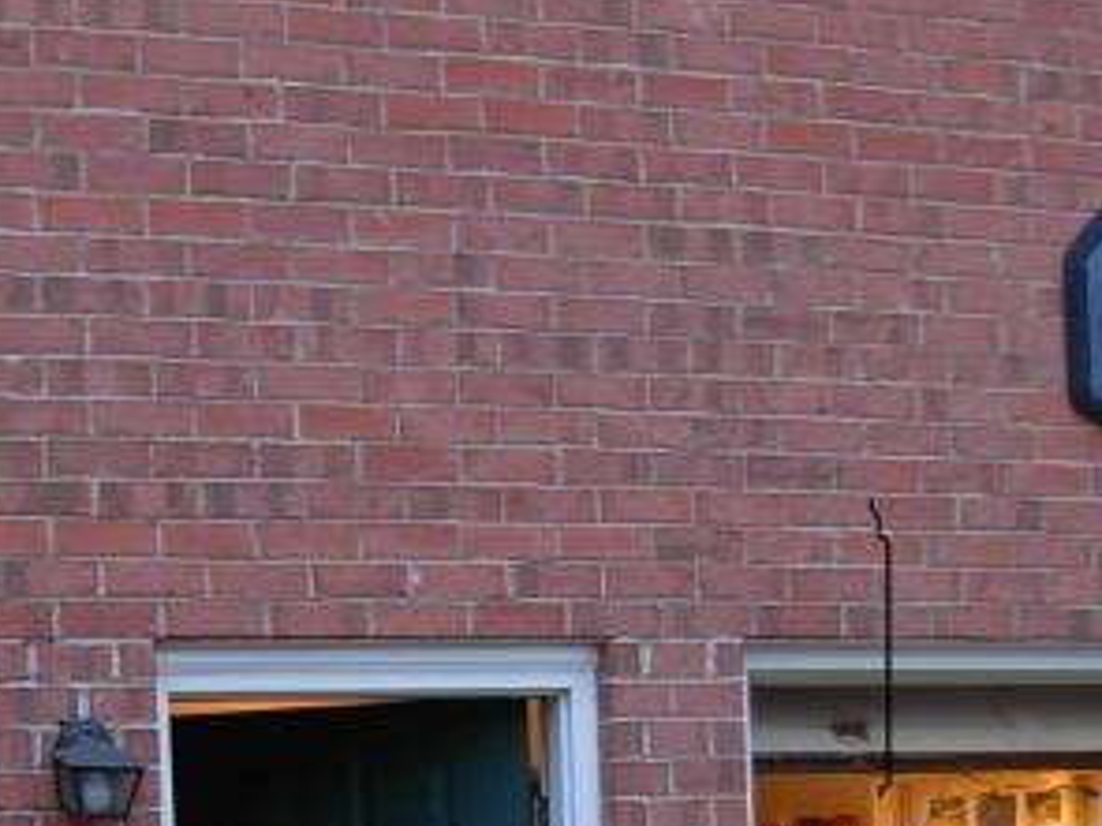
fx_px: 4201
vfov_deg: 10.8
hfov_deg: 14.9
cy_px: 1301
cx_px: 329
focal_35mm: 132
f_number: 2.9
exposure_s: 1/12.6
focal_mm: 6.3
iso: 79
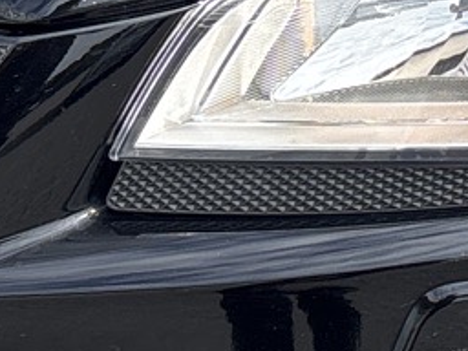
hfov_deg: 10.0
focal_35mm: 195
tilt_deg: -14.2
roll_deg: +0.1
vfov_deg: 7.5
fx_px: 2636
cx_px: 576
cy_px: -106
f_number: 1.6
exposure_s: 1/1522
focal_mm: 5.96
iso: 50
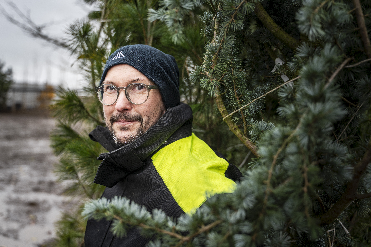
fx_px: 402
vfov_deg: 34.2
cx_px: 186
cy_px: 124
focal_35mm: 39
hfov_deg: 49.6
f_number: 2.8
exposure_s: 1/125
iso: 640
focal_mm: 39
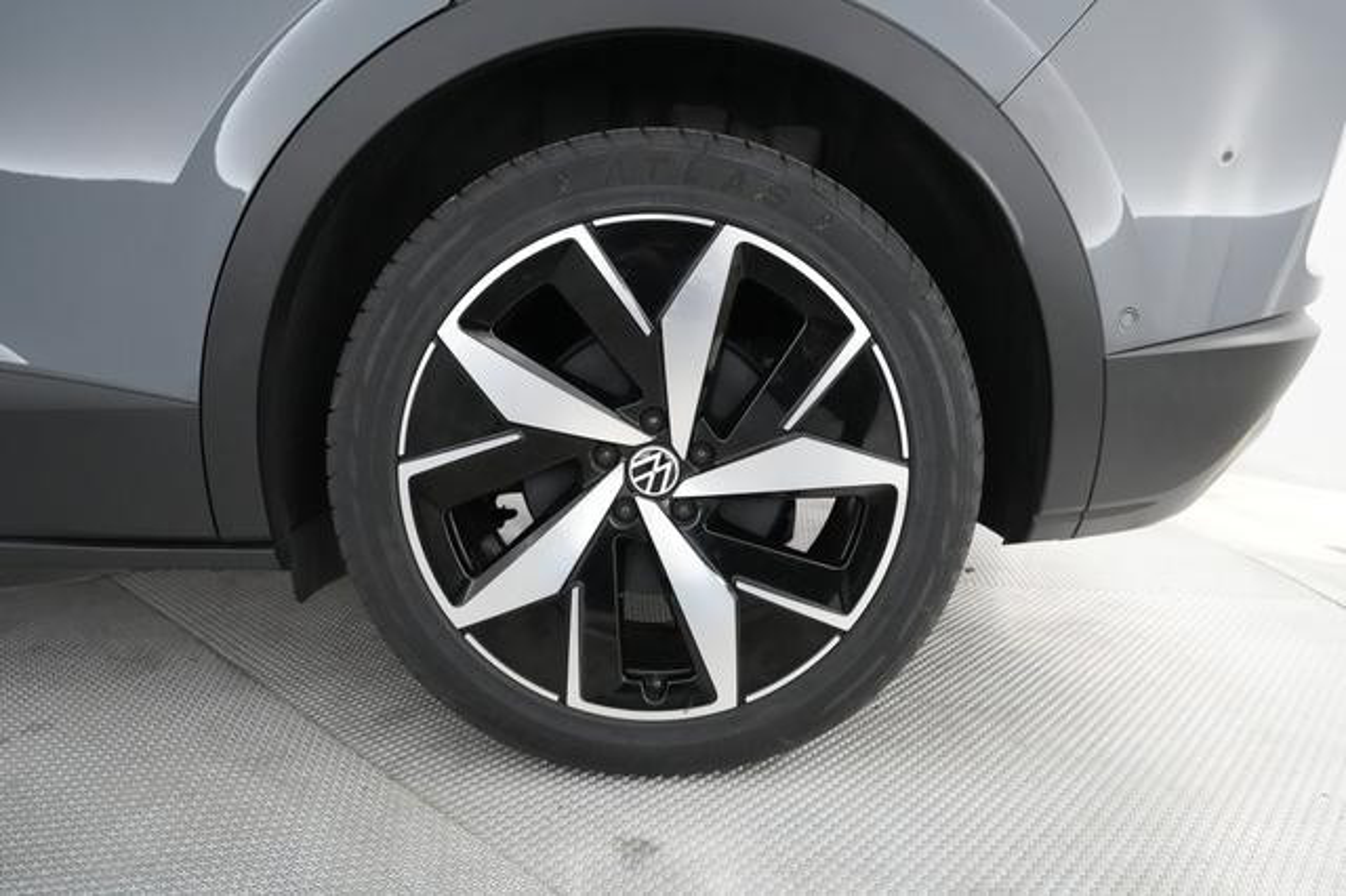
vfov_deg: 53.1
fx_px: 897
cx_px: 673
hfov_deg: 73.8
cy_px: 448
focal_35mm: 24
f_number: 4.5
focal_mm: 24
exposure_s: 1/125
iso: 8000
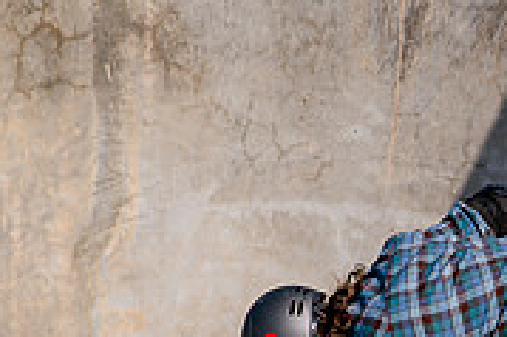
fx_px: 4376
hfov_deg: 6.6
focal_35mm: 311
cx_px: 480
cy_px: 440
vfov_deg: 4.4
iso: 200
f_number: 7.1
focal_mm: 92
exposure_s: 1/500
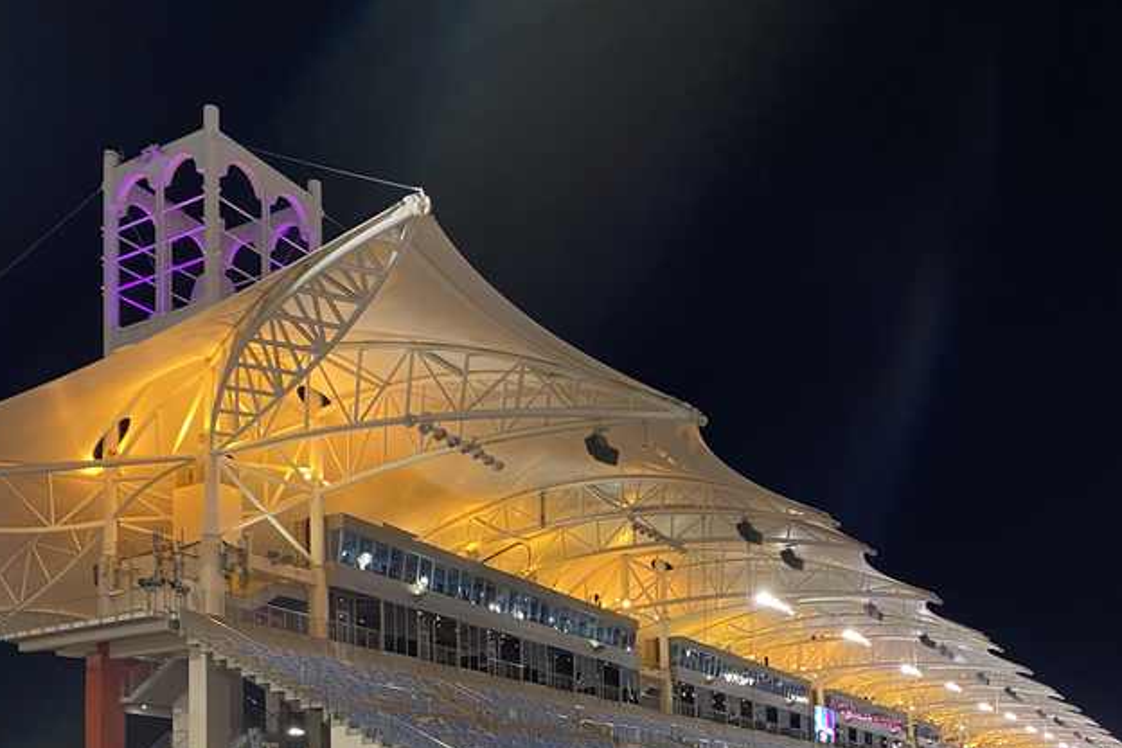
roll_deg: +2.1
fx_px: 1153
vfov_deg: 32.8
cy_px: 761
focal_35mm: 37
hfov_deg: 51.9
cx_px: 556
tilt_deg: +3.8
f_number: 1.8
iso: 125
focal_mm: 4.25
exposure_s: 1/80
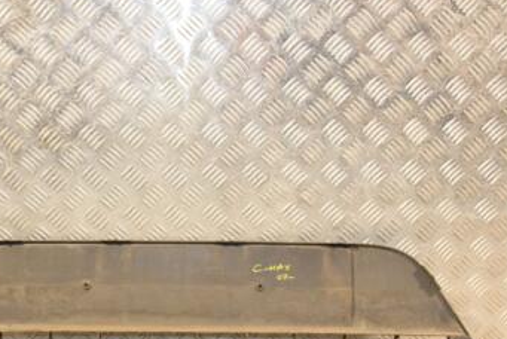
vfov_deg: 23.2
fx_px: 818
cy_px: 254
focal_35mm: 58
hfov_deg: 34.2
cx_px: 184
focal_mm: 22
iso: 800
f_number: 5.6
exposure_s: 1/200
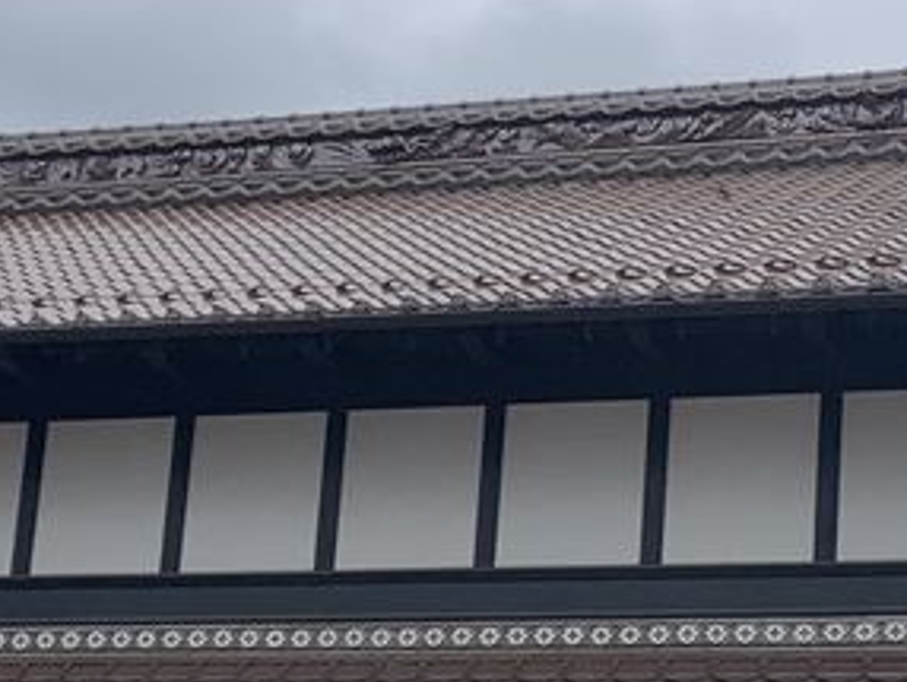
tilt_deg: +14.1
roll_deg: -5.0
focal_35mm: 109
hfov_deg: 18.0
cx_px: 517
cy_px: 523
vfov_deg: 13.5
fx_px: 2858
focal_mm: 4.25
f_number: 1.8
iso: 25
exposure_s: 1/4902
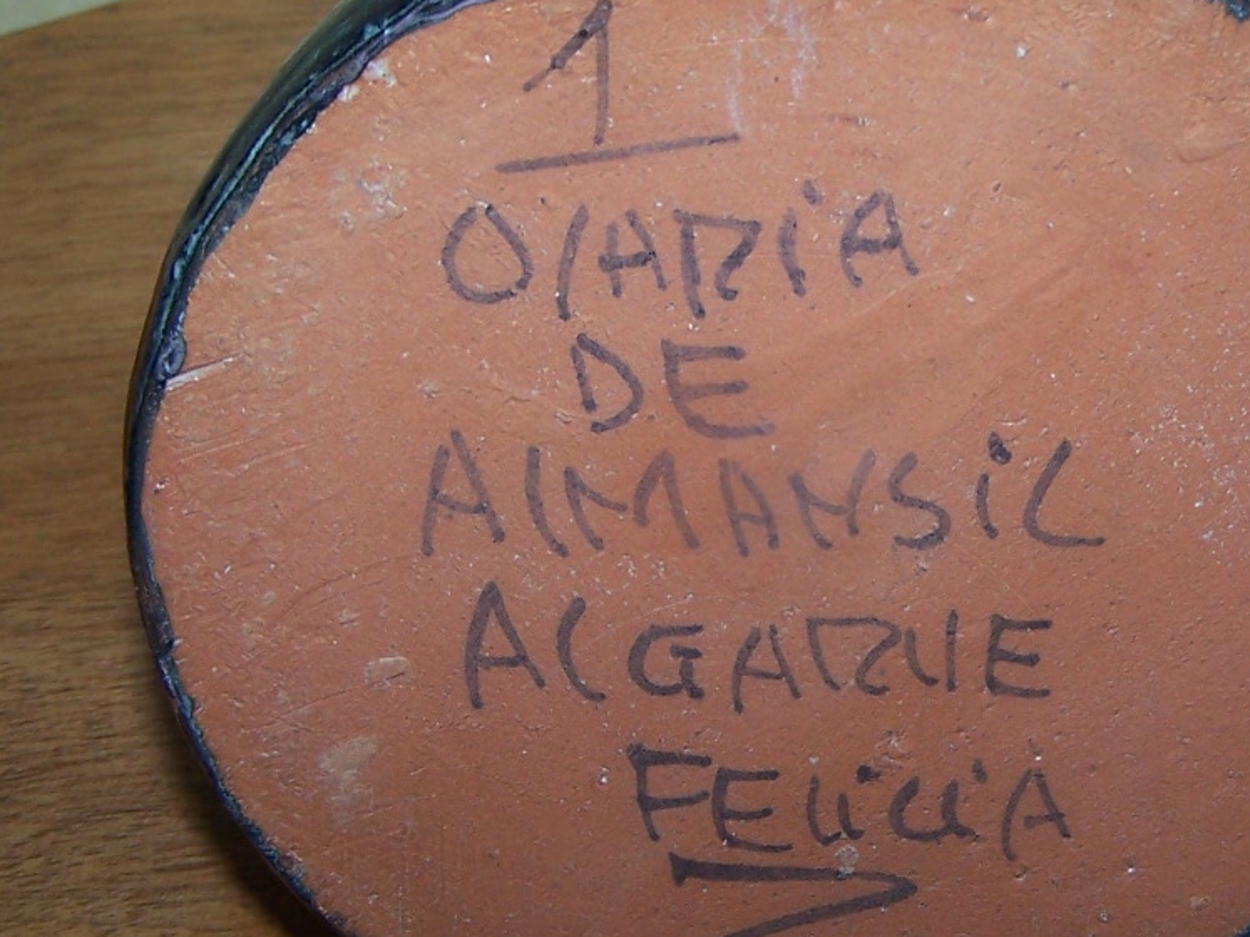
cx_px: 855
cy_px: 522
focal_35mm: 79
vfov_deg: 18.7
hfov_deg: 24.6
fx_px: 2852
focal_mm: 6.3
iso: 80
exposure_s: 1/60
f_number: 2.8
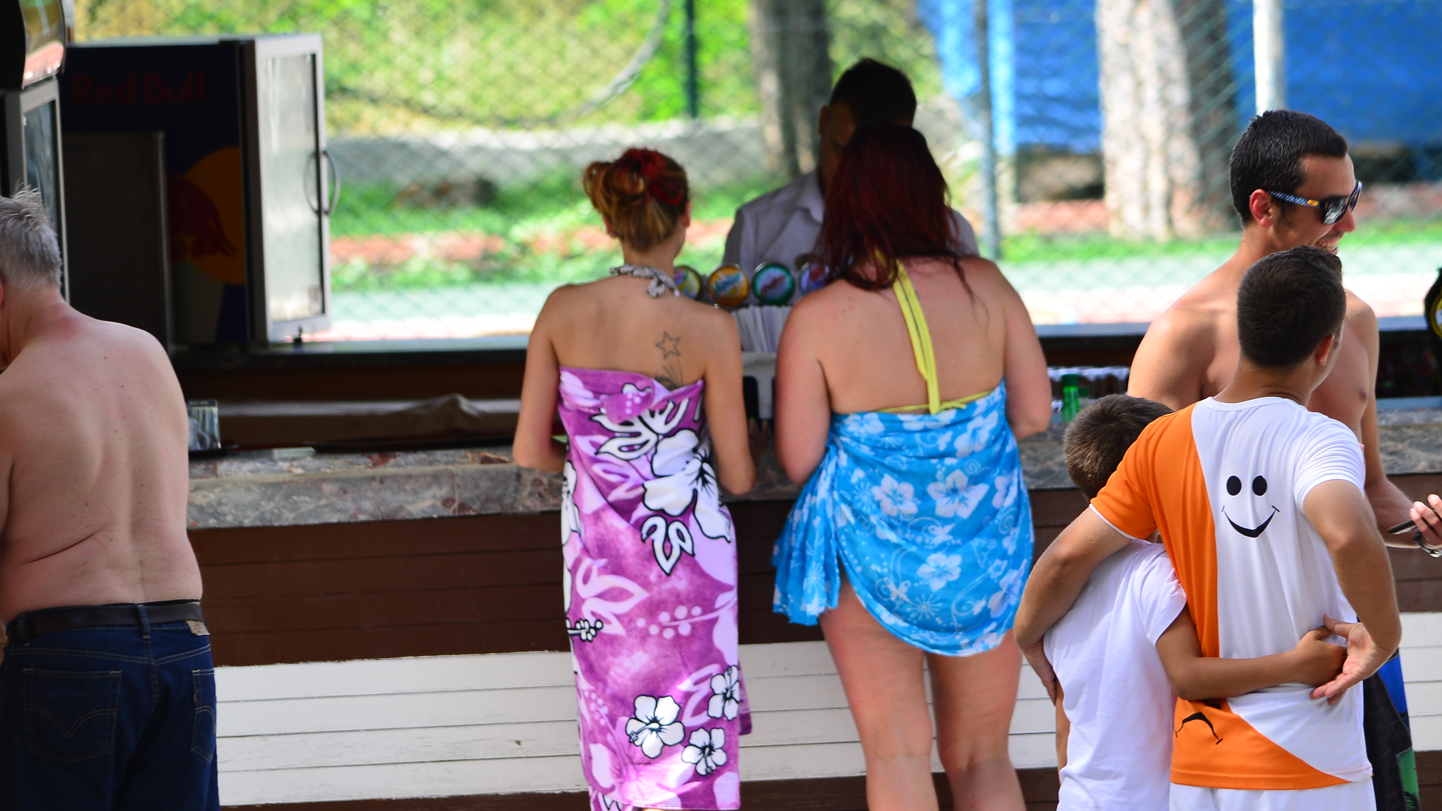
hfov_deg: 3.4
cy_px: 292
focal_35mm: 630
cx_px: 1141
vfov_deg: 1.9
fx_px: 24090
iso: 200
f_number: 6
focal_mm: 350
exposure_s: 1/125
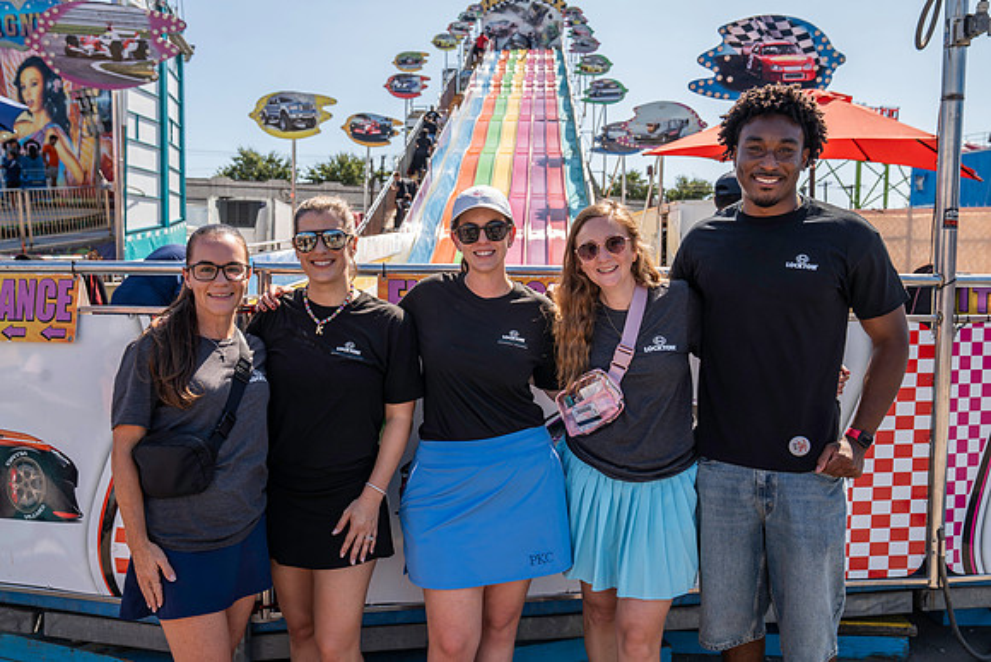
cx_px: 496
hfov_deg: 58.7
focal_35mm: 32
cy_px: 331
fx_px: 881
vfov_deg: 41.1
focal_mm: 32
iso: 100
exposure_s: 1/200
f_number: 5.6
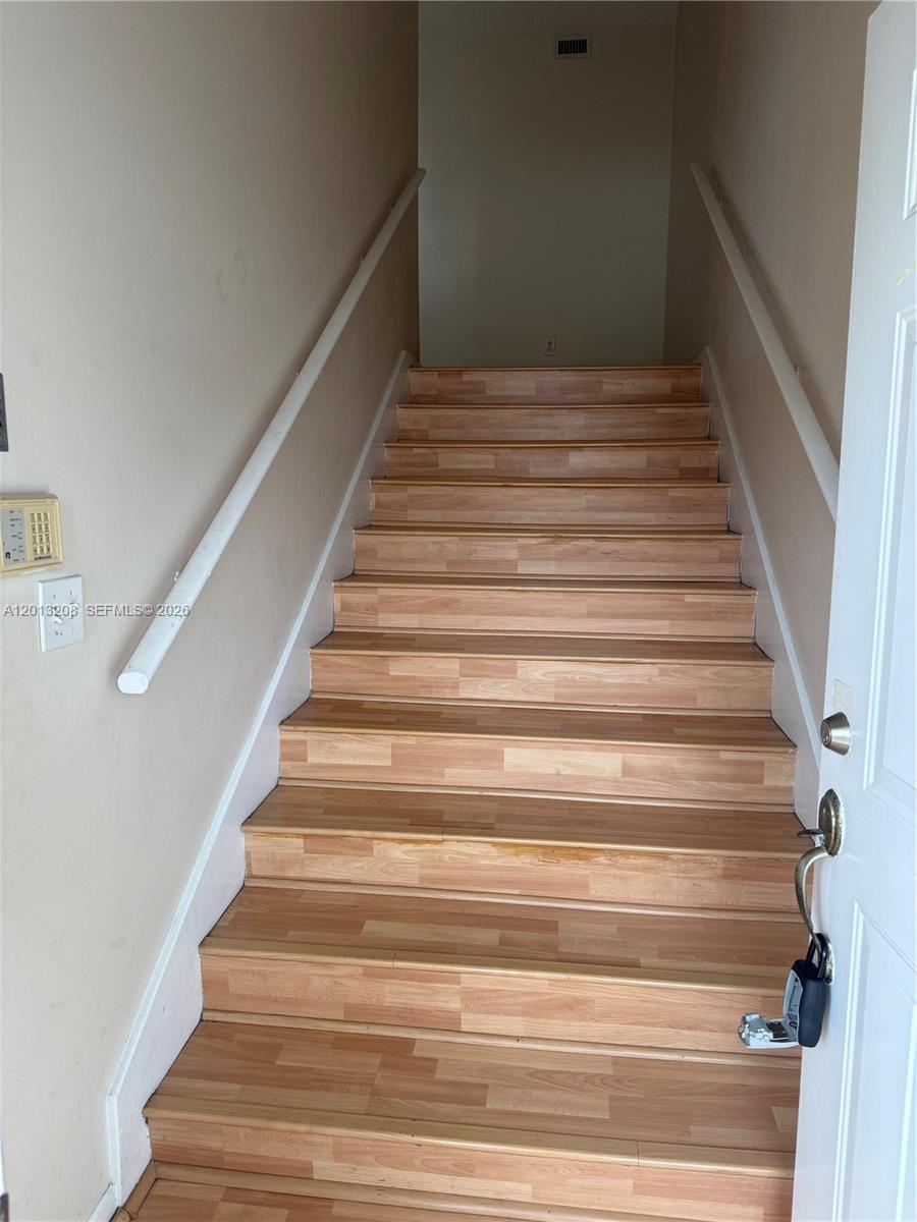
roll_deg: -0.4
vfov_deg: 71.6
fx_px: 848
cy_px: 611
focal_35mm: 24
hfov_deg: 56.8
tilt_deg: -7.3
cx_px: 458
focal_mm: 6.76
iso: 100
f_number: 1.78
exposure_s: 1/121
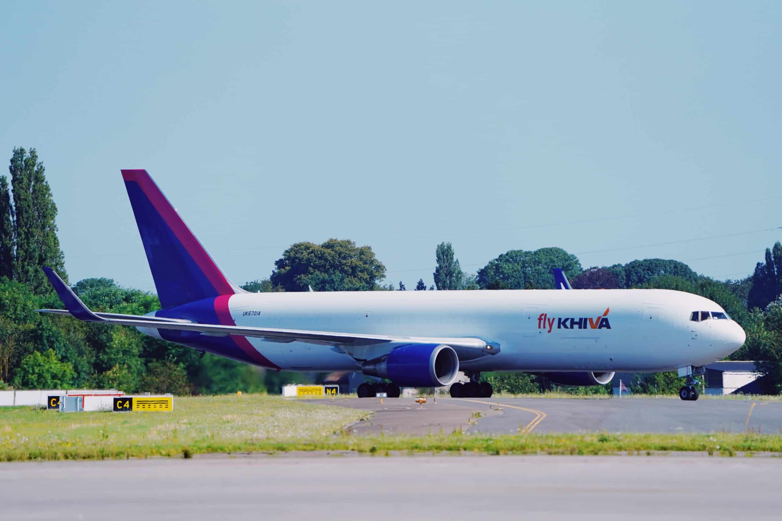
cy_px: 260
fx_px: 10383
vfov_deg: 2.9
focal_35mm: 478
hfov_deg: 4.3
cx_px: 391
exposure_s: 1/4000
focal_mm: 478
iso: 800
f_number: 6.3
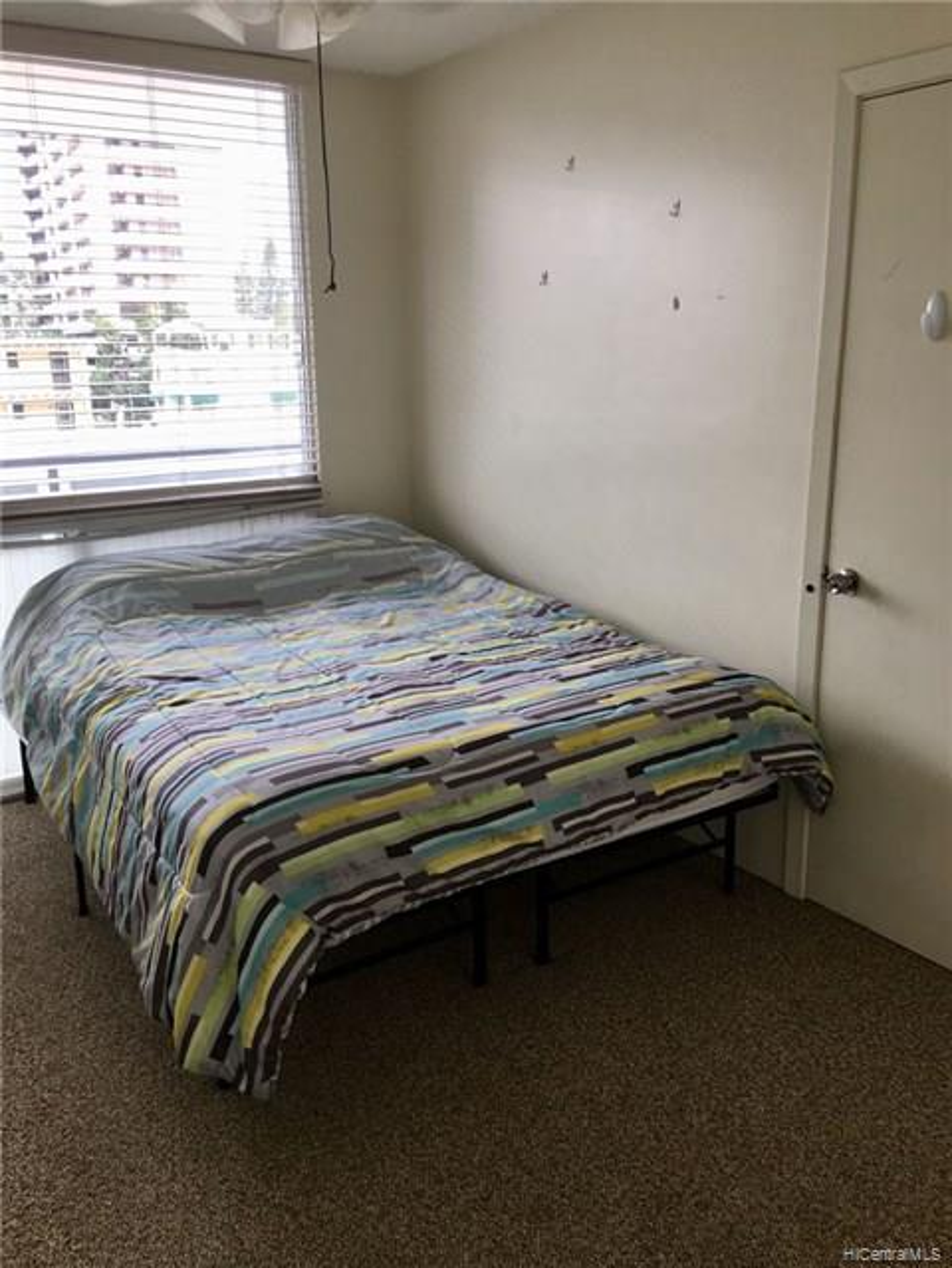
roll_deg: +0.9
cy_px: 634
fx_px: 1062
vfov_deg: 61.6
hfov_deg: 48.3
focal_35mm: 29
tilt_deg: -13.9
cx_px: 476
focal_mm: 4.15
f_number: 2.2
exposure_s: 1/60
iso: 25
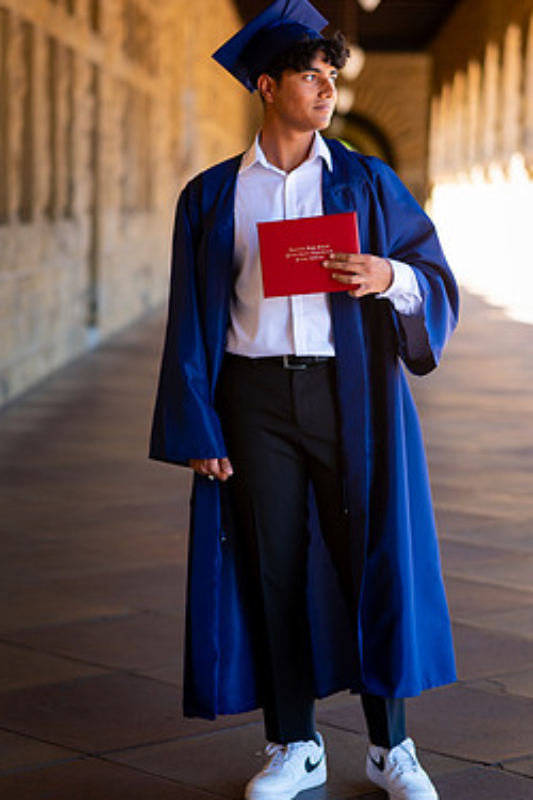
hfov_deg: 13.4
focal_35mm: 102
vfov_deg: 20.0
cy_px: 425
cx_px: 294
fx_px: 2265
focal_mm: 85
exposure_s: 1/200
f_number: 2.8
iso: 64
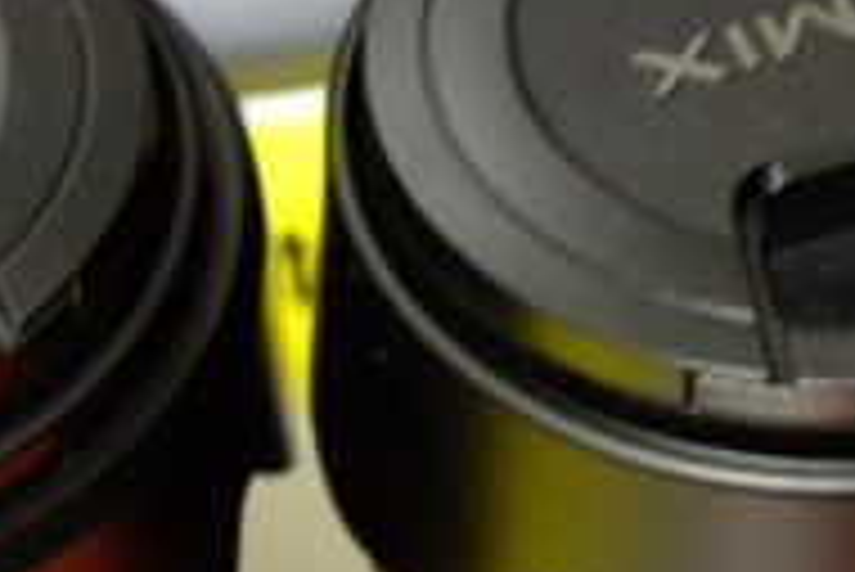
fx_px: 9008
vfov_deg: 3.6
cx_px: 711
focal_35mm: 379
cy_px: 358
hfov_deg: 5.4
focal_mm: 60
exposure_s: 1/14
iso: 1600
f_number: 5
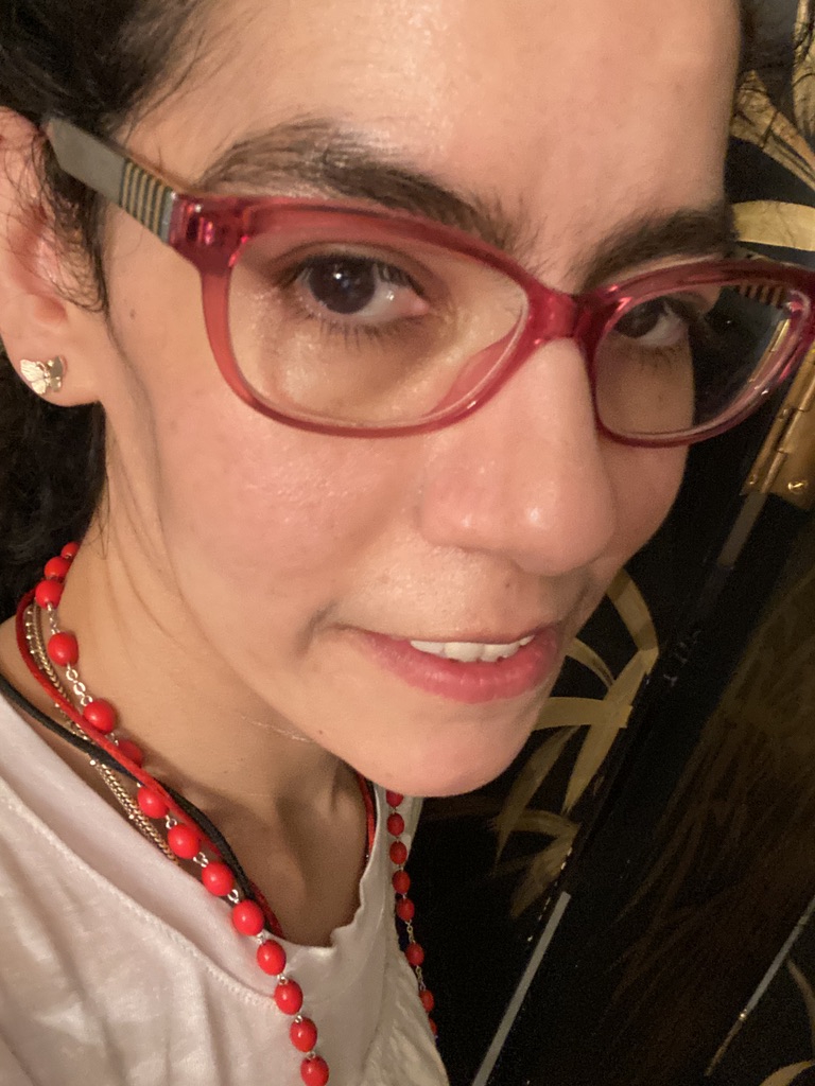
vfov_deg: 60.0
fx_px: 942
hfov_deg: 46.8
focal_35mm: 30
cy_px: 543
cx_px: 408
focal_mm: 2.71
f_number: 2.2
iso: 500
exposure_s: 1/30
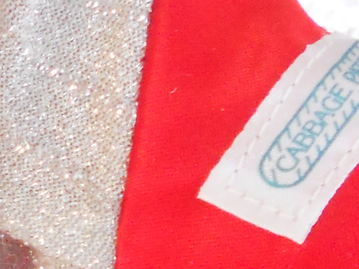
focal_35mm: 176
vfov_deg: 8.3
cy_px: 390
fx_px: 1825
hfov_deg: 9.9
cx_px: -488
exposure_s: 1/30
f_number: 3.5
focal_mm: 5.8
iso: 320
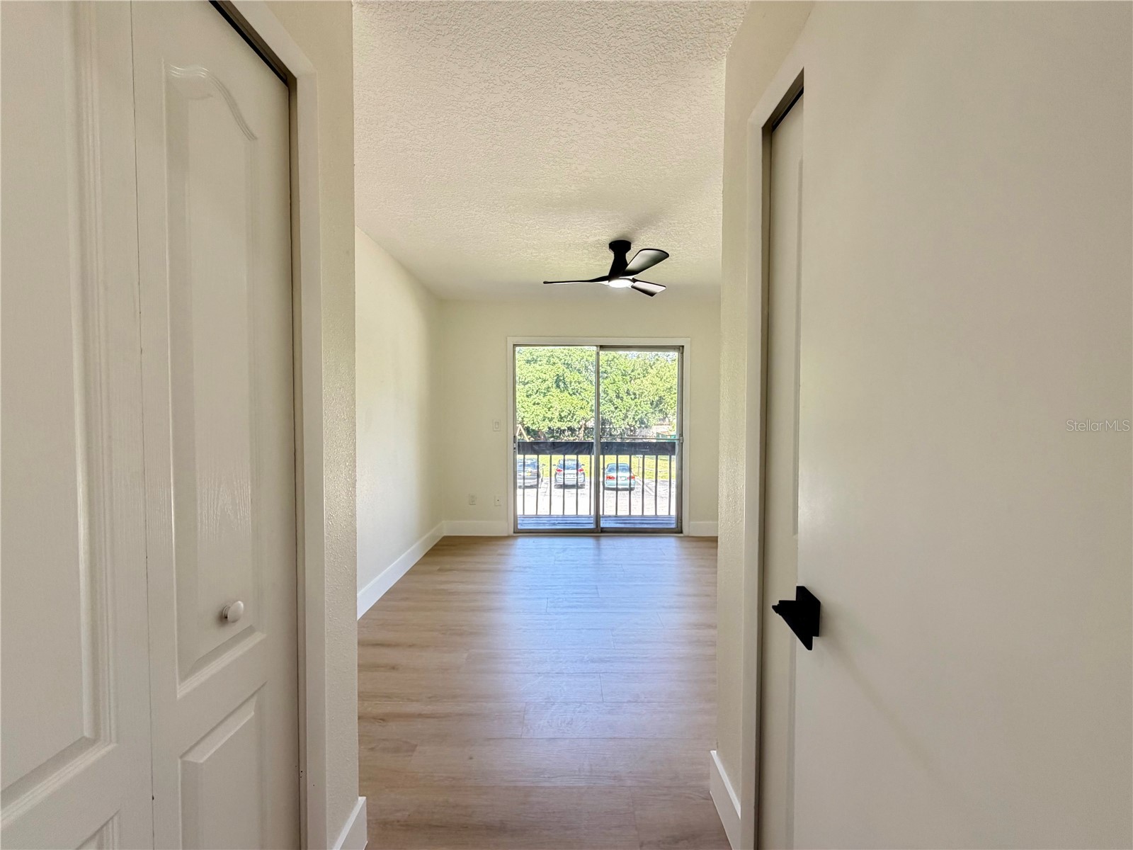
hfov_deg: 102.1
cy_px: 425
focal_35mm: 14
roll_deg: +0.3
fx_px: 458
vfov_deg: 85.7
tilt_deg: -1.9
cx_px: 566
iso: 160
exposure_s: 1/121
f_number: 2.2
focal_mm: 2.22
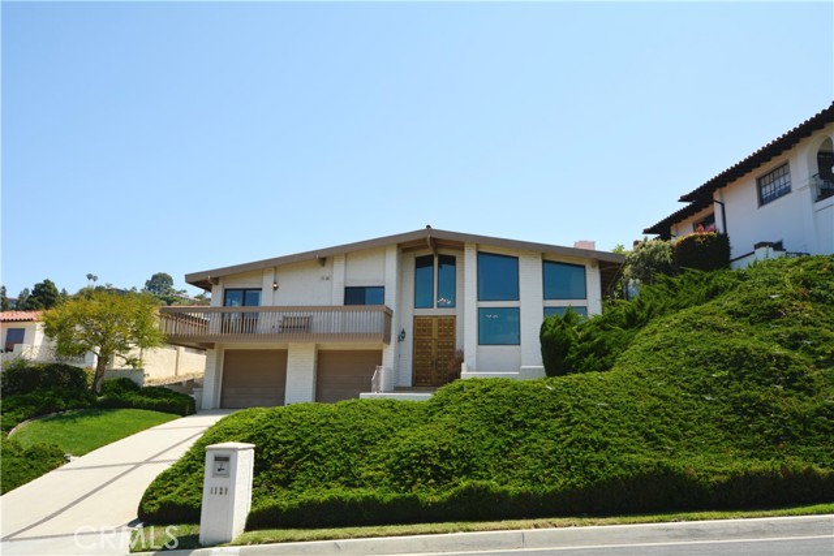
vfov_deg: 48.0
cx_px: 417
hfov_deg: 67.4
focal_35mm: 27
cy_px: 278
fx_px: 626
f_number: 9
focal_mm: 18
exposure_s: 1/200
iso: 100
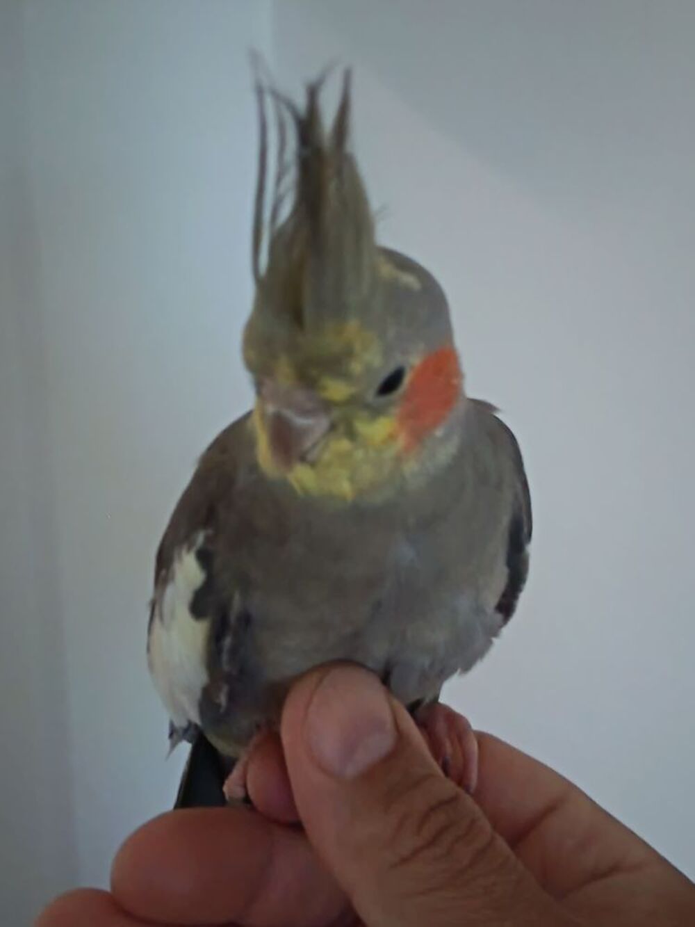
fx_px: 1285
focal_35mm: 48
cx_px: 348
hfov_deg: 30.3
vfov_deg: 39.7
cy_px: 464
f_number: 1.75
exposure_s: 1/14.3
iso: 20000
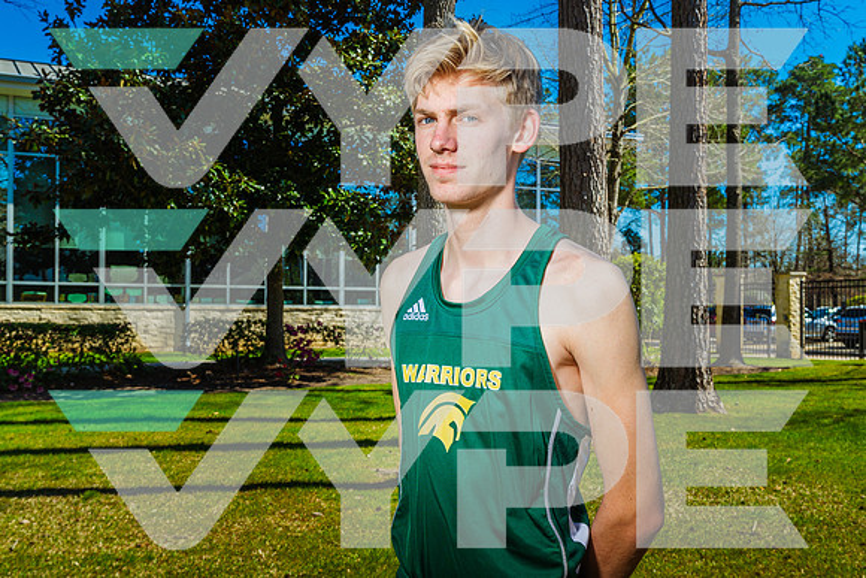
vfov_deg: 33.4
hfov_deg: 48.4
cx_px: 433
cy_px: 289
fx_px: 964
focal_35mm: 40
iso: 100
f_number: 11
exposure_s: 1/125
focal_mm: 40
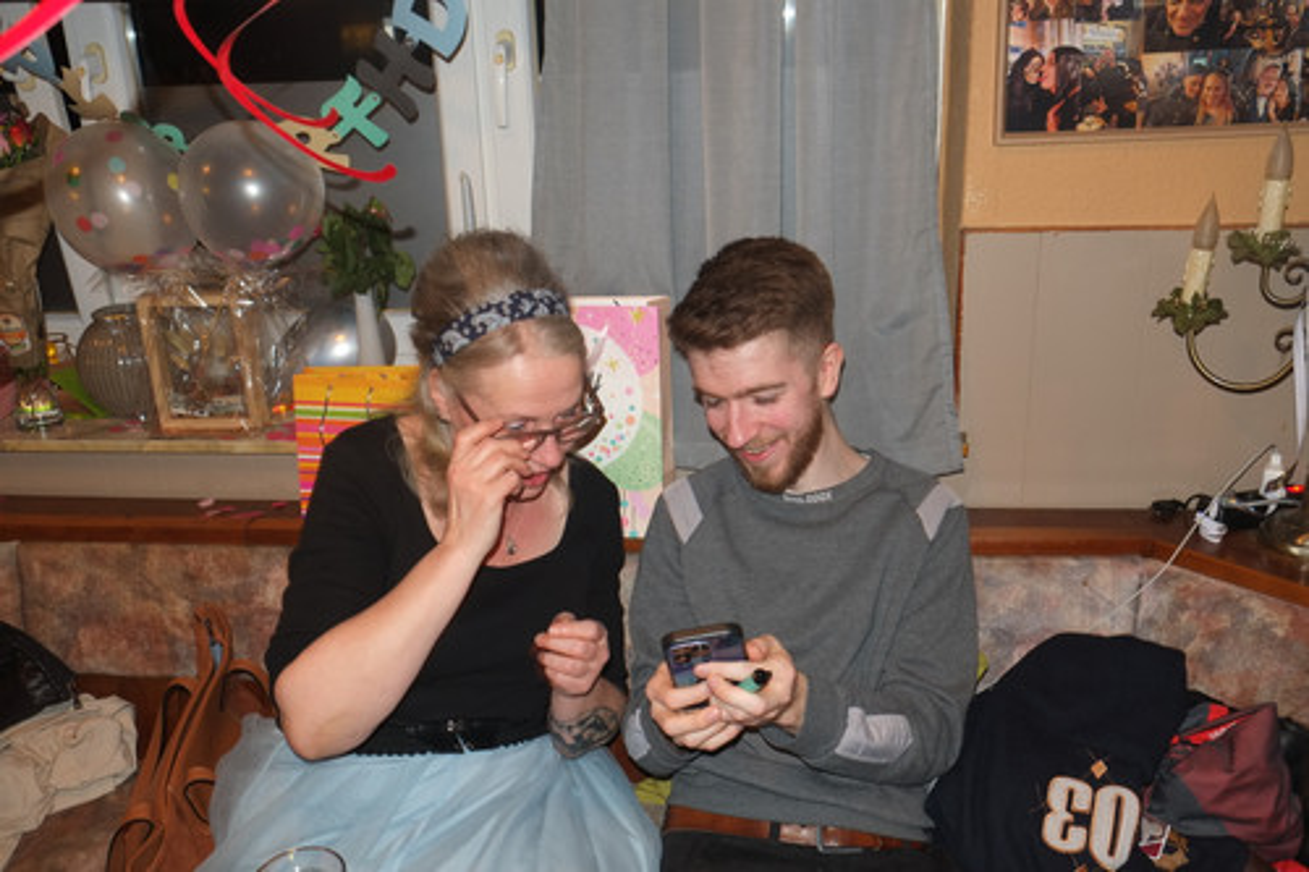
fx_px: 1163
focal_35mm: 32
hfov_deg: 58.7
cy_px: 436
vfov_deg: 41.1
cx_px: 654
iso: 800
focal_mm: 21.4
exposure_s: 1/15
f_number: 5.6
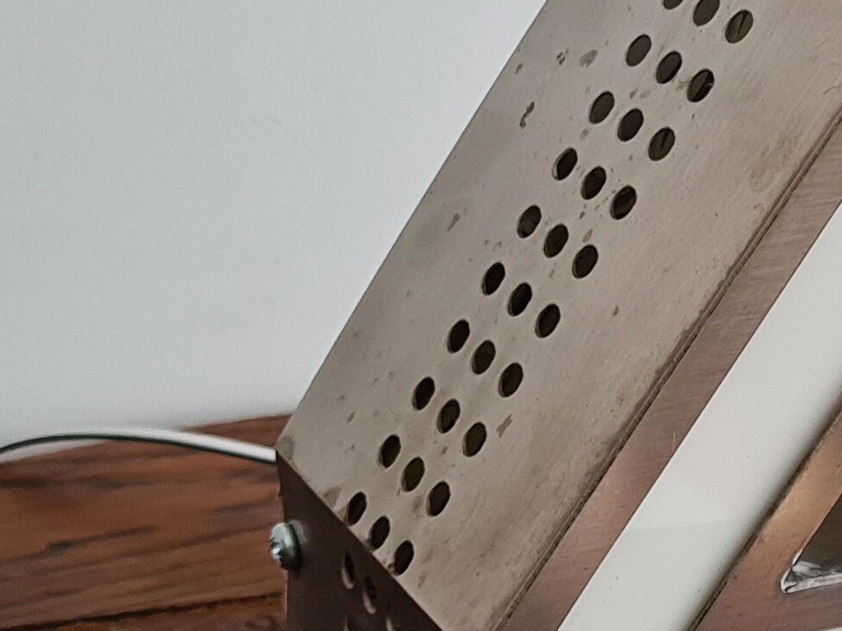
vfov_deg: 13.7
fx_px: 2627
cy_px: 377
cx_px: 893
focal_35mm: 108
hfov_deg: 17.7
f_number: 1.8
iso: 160
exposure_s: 1/50
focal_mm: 5.4
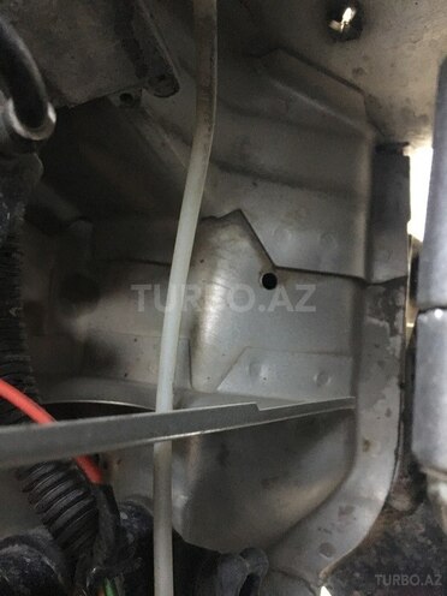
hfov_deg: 48.2
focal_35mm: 29
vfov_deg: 61.7
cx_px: 224
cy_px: 298
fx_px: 499
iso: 640
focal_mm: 4.15
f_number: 2.2
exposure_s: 1/17
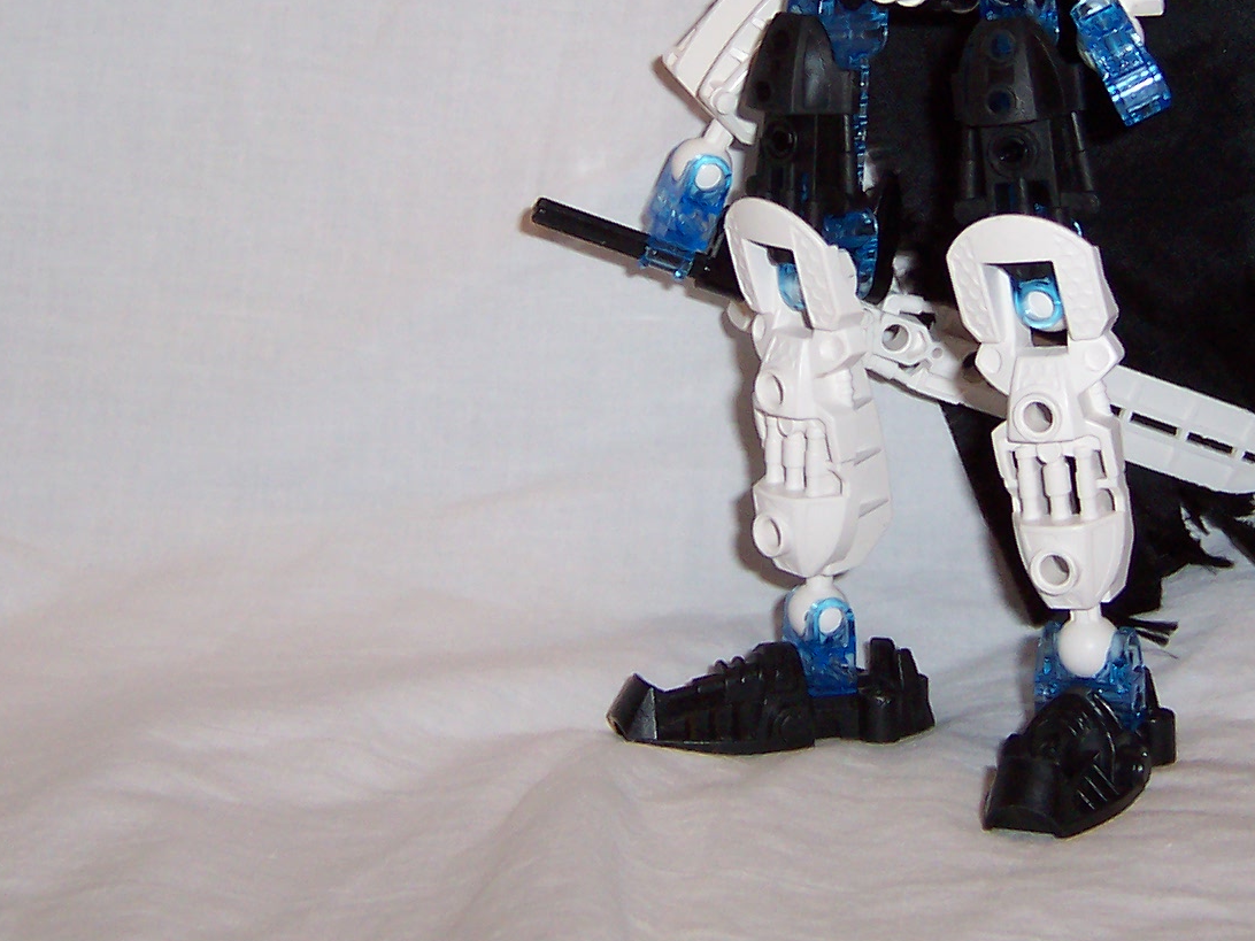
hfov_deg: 28.8
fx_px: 2429
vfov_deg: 21.5
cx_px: 823
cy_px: 133
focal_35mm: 67
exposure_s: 1/60
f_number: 2.8
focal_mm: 5.6
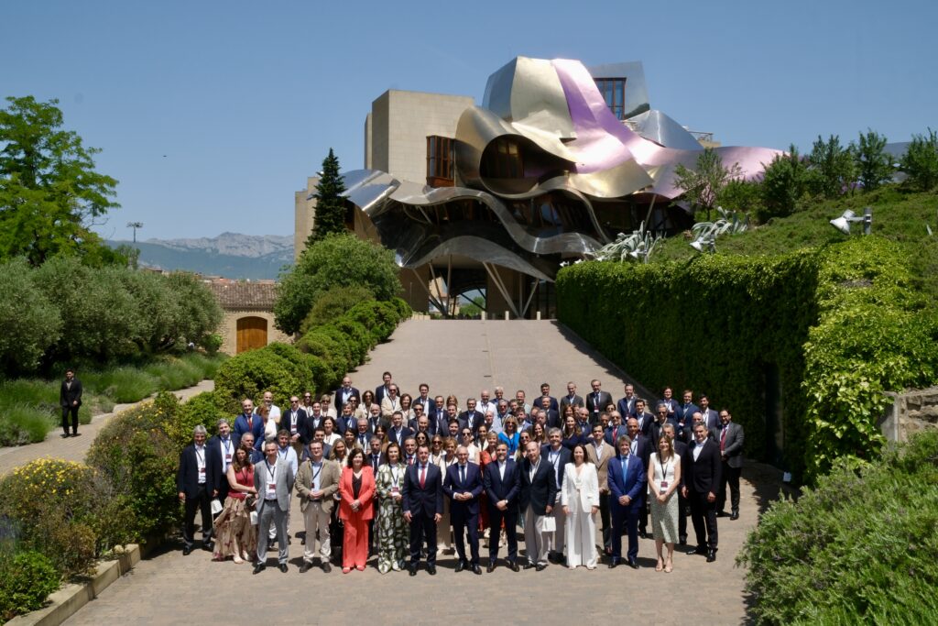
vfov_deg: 36.9
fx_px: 938
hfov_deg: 53.1
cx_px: 469
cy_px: 313
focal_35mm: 36
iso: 160
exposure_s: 1/160
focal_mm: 24.1
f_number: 14
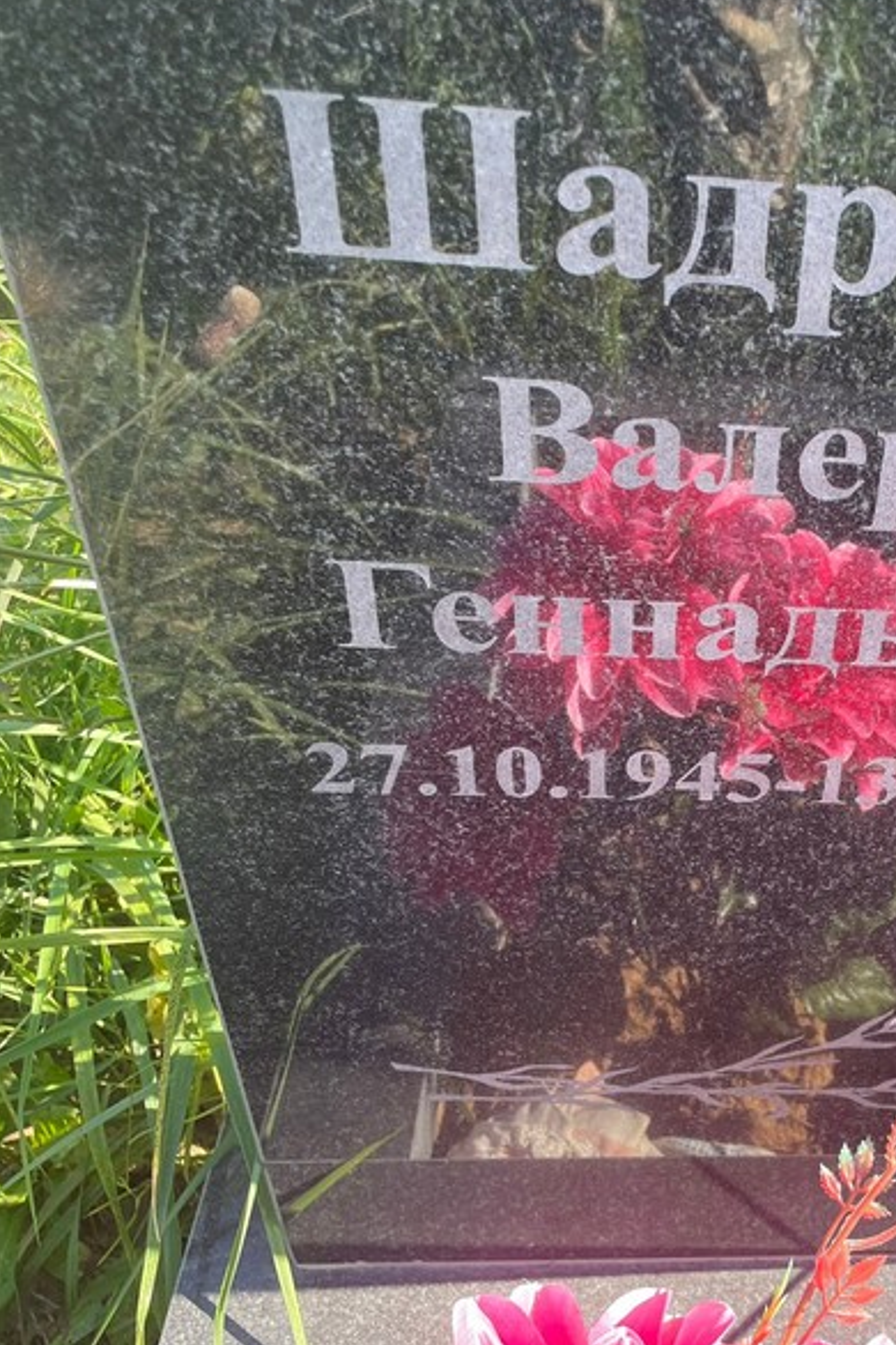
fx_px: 1381
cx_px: 804
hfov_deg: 34.0
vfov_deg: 51.9
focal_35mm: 37
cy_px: 660
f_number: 1.6
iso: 32
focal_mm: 4.2
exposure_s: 1/287
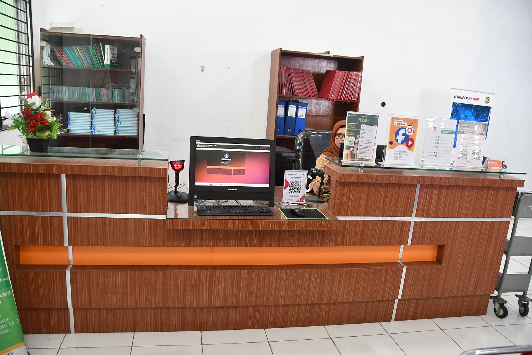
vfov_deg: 47.9
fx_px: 399
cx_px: 266
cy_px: 178
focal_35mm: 27
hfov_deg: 67.4
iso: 1000
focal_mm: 18
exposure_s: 1/30
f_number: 3.5
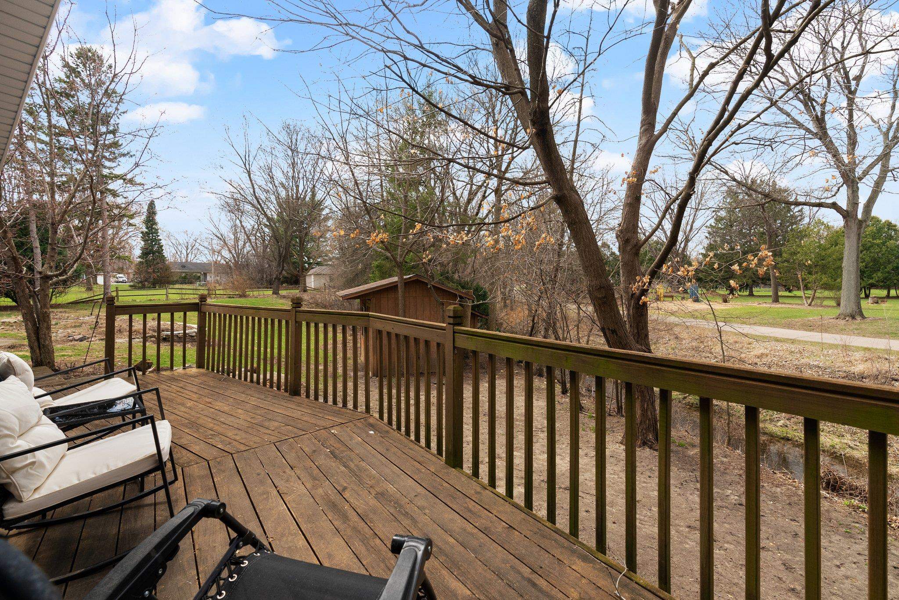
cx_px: 450
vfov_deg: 73.8
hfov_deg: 96.7
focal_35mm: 16
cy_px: 300
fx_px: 400
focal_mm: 16
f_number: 7.1
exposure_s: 1/160
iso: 800
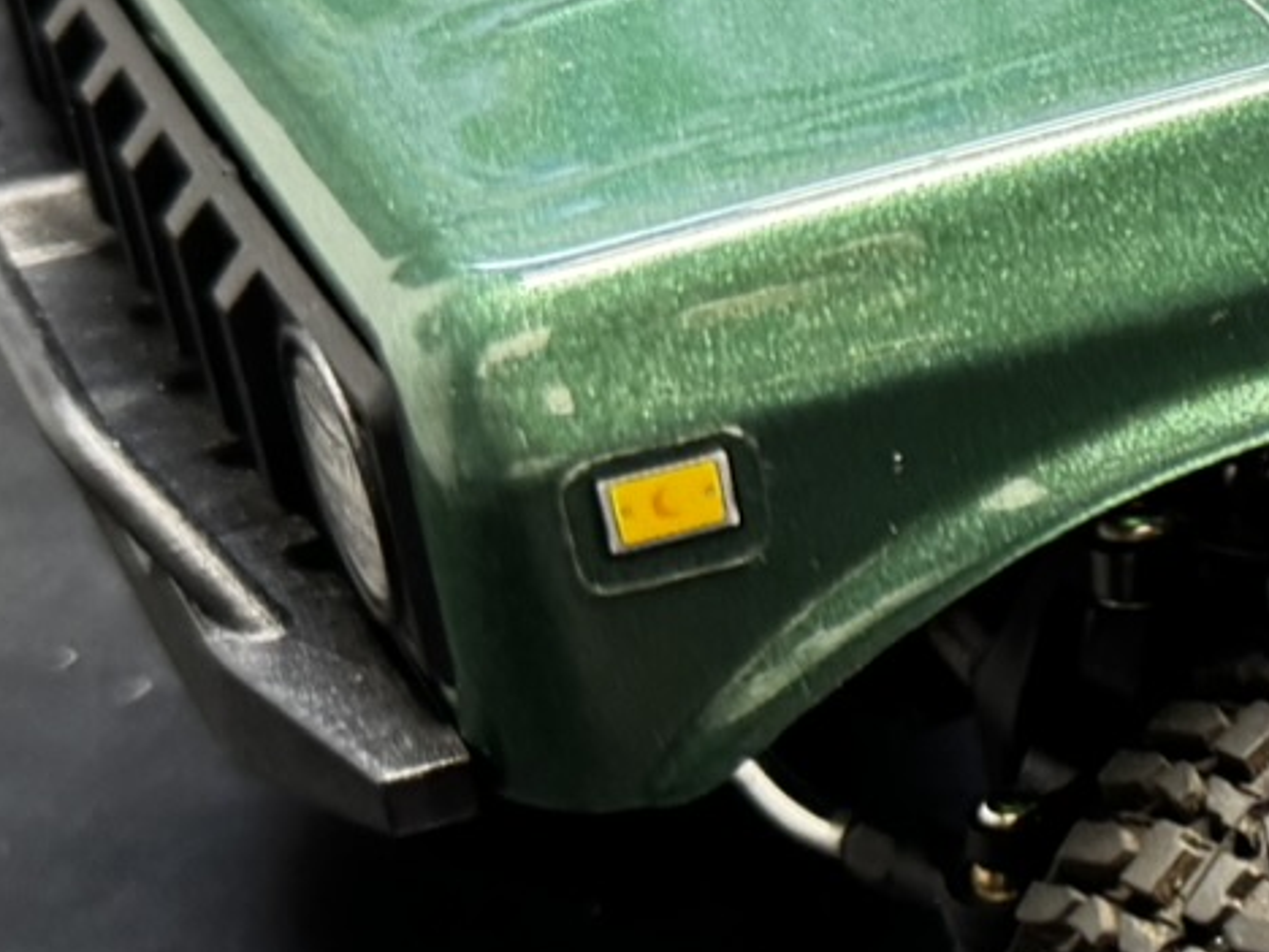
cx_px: 1893
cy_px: 317
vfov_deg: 14.1
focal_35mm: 105
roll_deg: +1.7
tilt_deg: -30.2
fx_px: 3849
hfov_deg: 17.0
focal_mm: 6.76
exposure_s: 1/60
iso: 320
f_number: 1.78
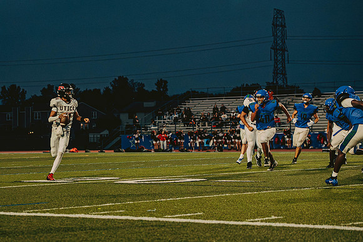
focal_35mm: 116
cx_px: 65
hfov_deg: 17.5
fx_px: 1171
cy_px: 114
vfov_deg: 11.8
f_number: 2.8
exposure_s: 1/1250
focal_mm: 70
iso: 1600
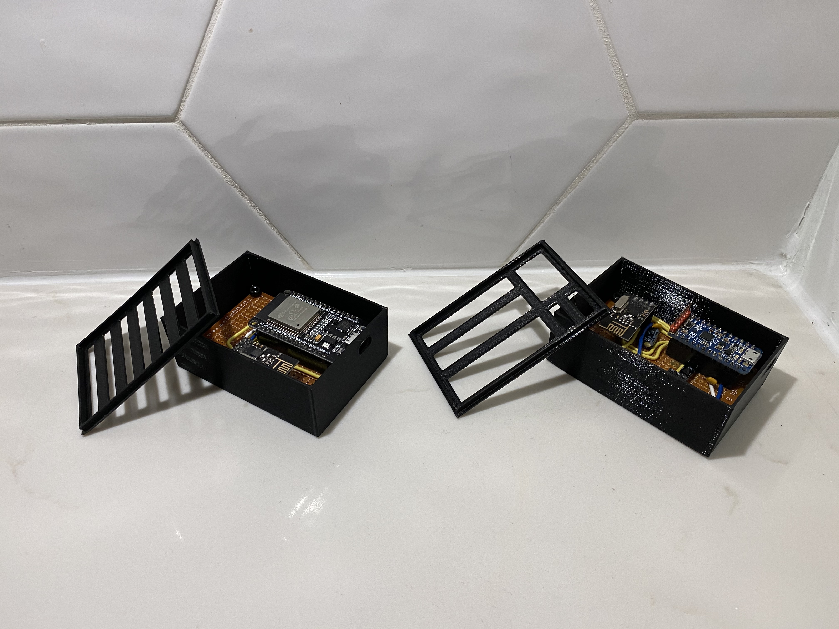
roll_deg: -0.7
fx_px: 630
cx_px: 420
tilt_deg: -42.2
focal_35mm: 26
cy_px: 314
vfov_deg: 53.1
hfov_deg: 67.3
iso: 80
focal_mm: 4.25
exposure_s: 1/60
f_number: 1.8
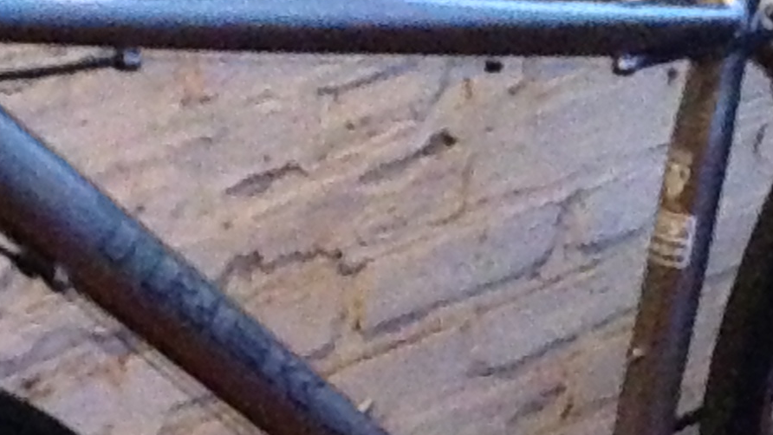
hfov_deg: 8.2
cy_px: 509
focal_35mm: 263
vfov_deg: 4.6
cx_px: 214
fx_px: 5391
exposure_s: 1/15
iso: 2000
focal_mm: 4.12
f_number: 2.4
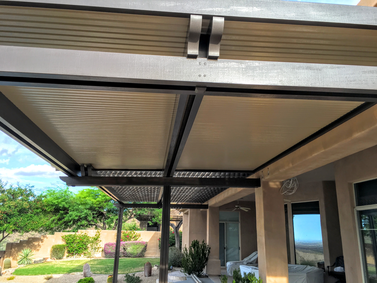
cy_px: 142
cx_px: 188
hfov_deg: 61.7
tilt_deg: +18.5
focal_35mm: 29
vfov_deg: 48.2
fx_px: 316
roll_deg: -1.4
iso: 25
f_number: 2.2
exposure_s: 1/214
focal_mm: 4.15
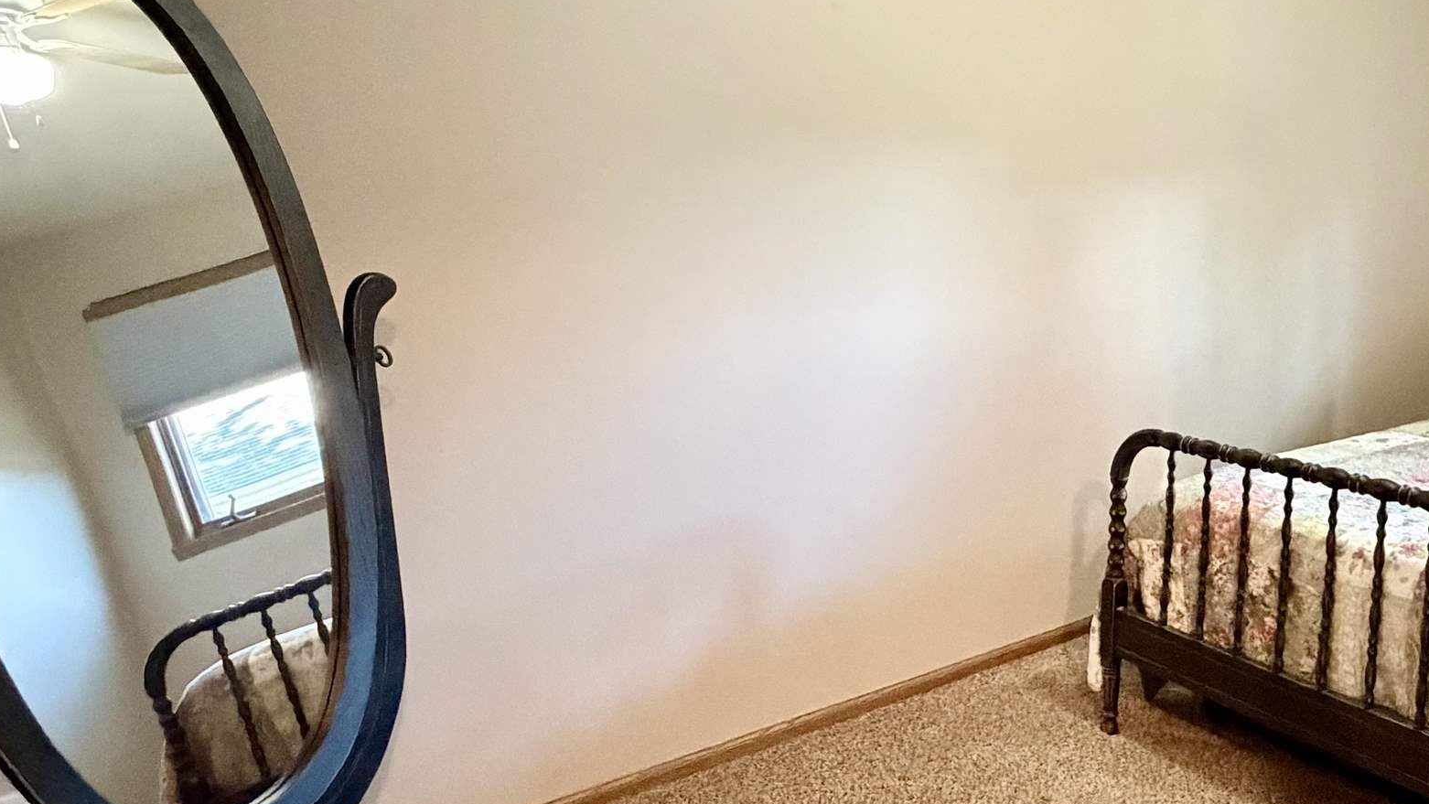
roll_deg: +0.2
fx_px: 1137
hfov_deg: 58.5
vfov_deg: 38.9
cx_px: 1177
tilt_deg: -9.1
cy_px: 357
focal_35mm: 30
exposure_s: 1/60
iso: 1250
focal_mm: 2.22
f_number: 2.2
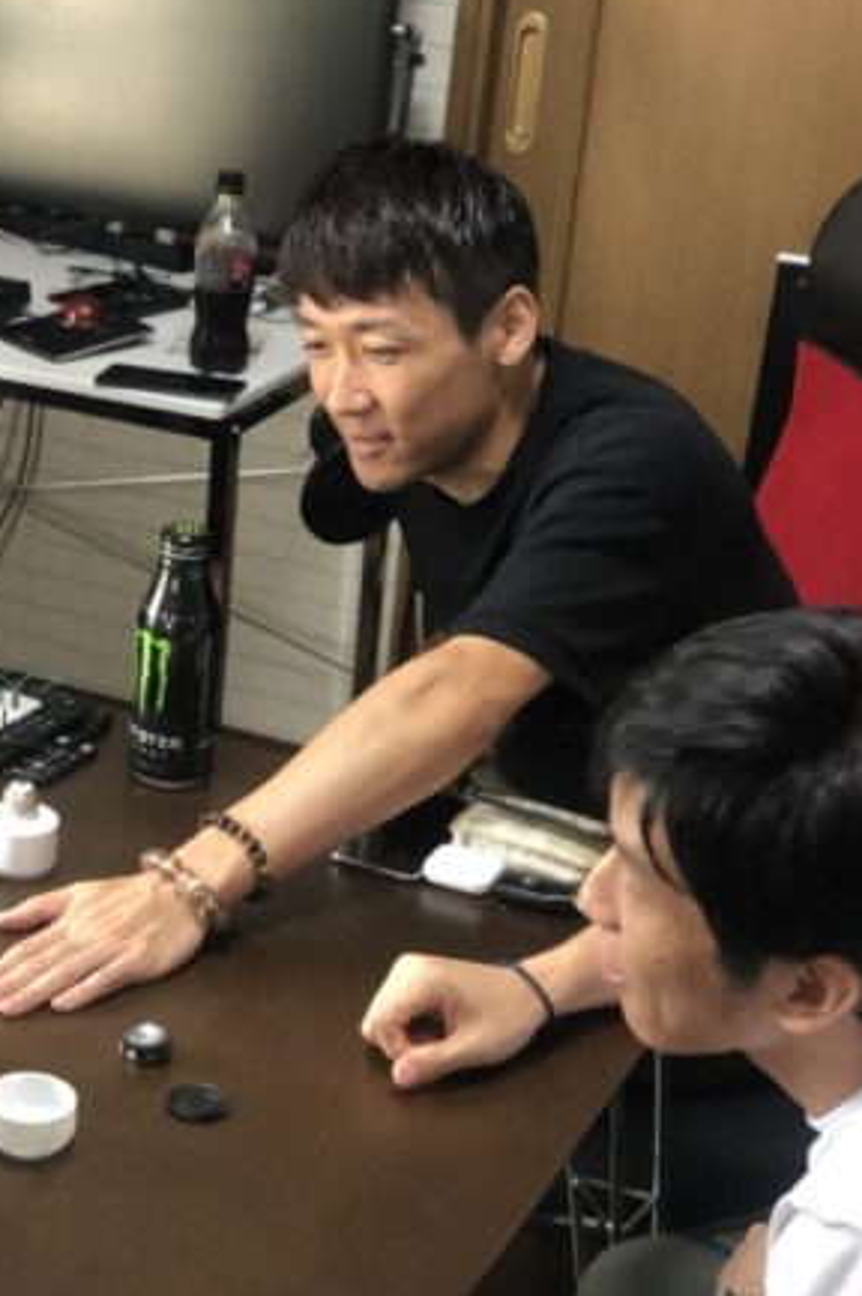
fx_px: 2698
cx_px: 63
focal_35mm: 75
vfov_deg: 27.0
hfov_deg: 17.8
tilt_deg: -22.4
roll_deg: -3.0
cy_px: 655
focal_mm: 6
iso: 160
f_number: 2.4
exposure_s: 1/21
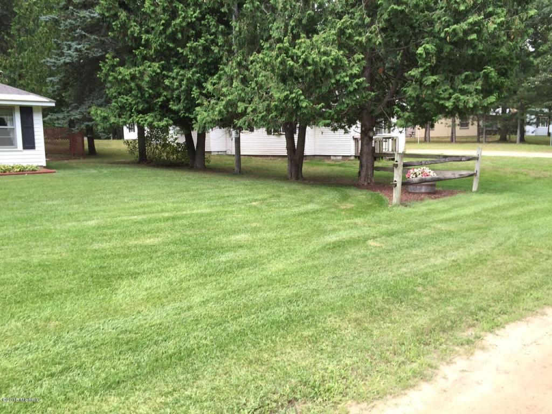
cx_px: 276
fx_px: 462
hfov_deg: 61.7
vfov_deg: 48.2
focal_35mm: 29
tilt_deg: -9.3
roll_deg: +1.2
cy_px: 207
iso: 32
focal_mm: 4.15
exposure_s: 1/220
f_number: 2.2
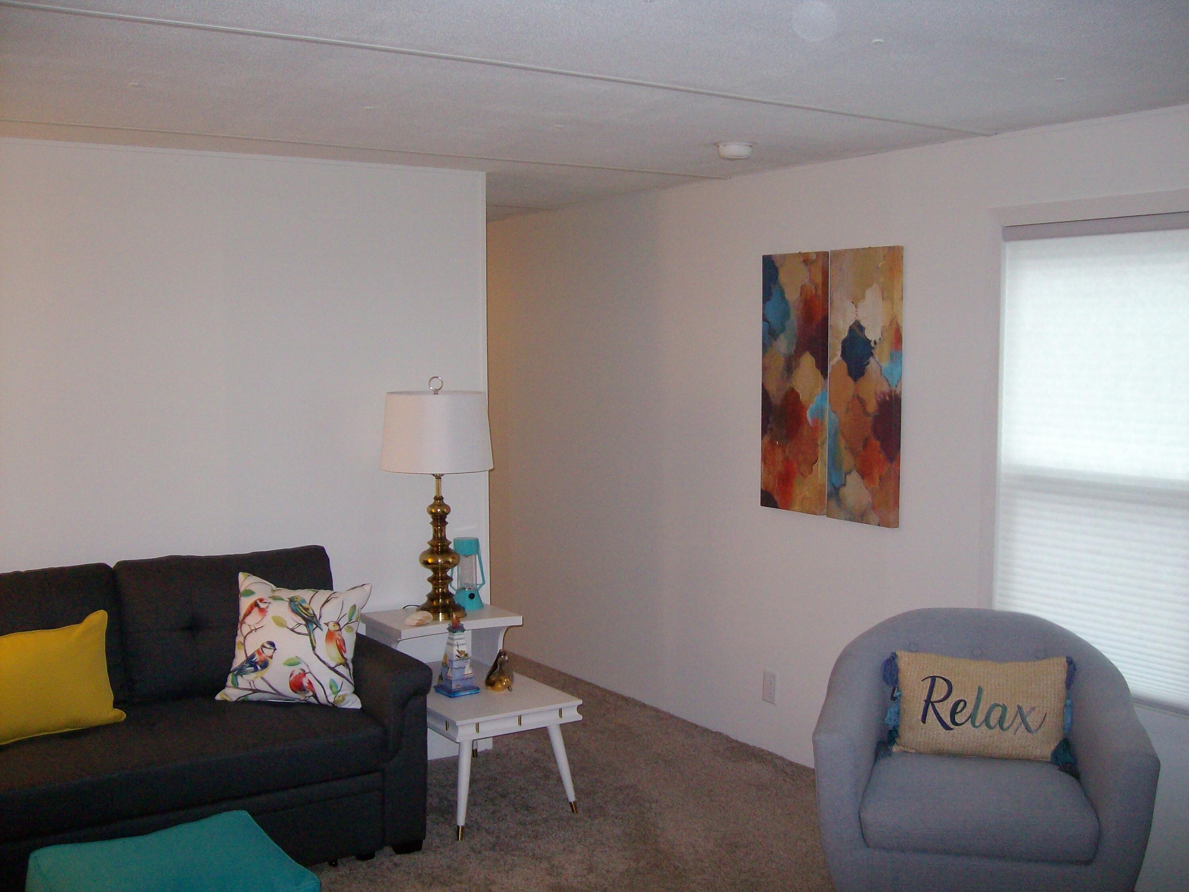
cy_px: 446
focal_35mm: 35
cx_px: 594
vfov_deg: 40.7
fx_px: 1202
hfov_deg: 52.6
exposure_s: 1/40
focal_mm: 5.8
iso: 200
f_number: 2.8
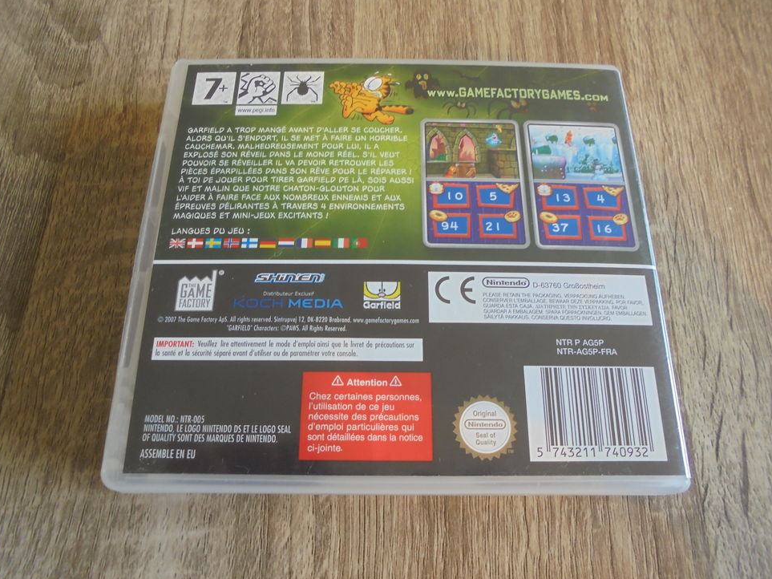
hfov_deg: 65.3
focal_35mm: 27
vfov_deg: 51.3
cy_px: 285
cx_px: 392
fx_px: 602
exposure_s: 1/30
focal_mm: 4.6
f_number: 3.5
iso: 160
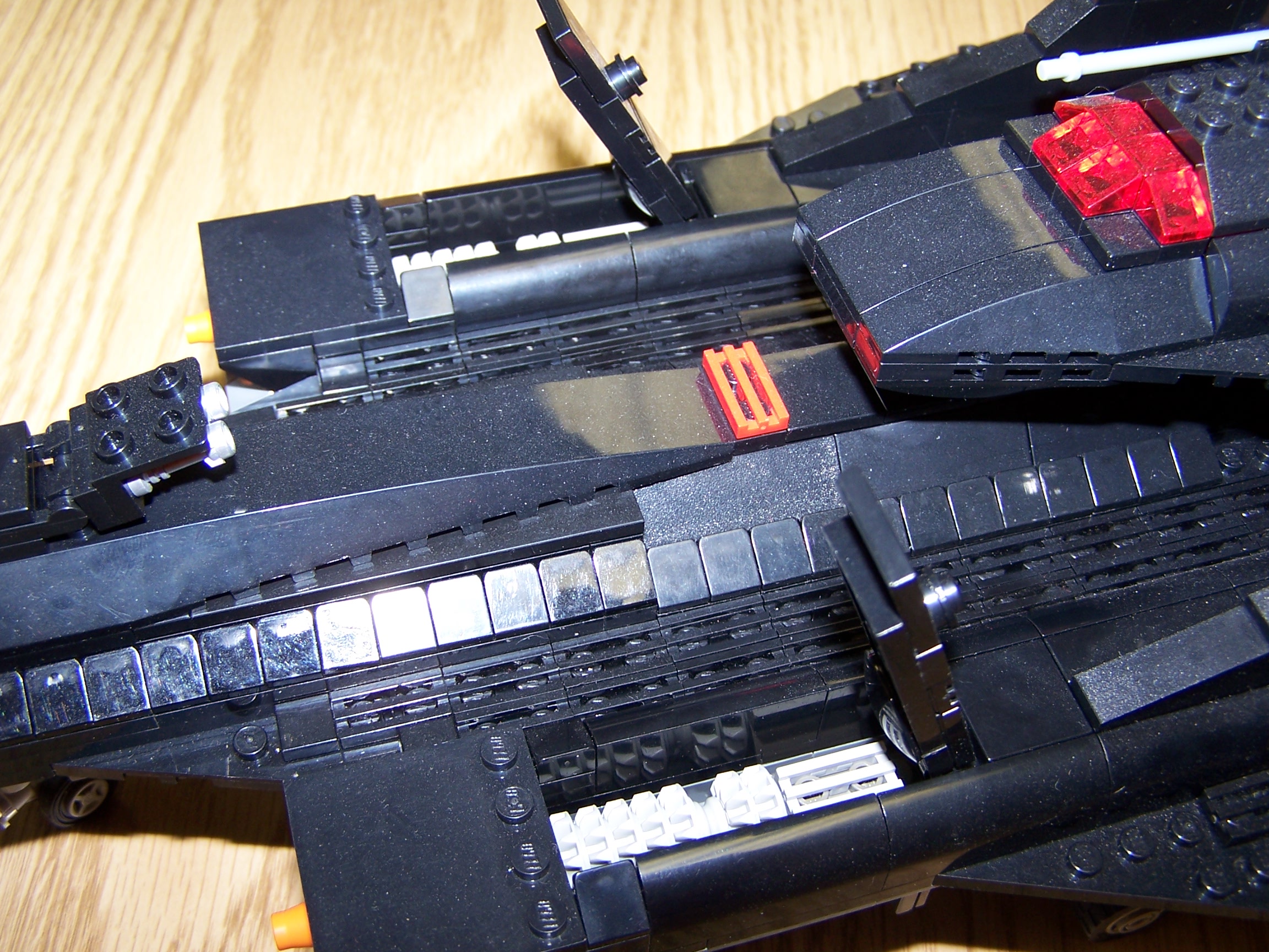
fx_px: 1393
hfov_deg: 49.0
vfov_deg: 37.7
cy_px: 476
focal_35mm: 38
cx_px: 634
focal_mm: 6.3
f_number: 2.8
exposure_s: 1/60
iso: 80
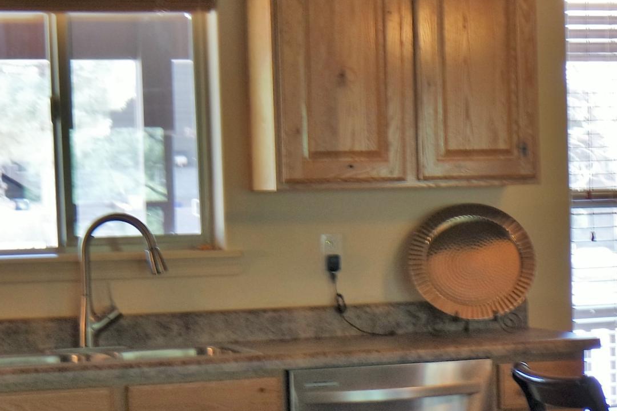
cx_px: 632
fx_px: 1903
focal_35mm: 111
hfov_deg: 17.9
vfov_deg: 12.3
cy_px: 339
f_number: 4
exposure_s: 1/20
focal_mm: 15
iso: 400
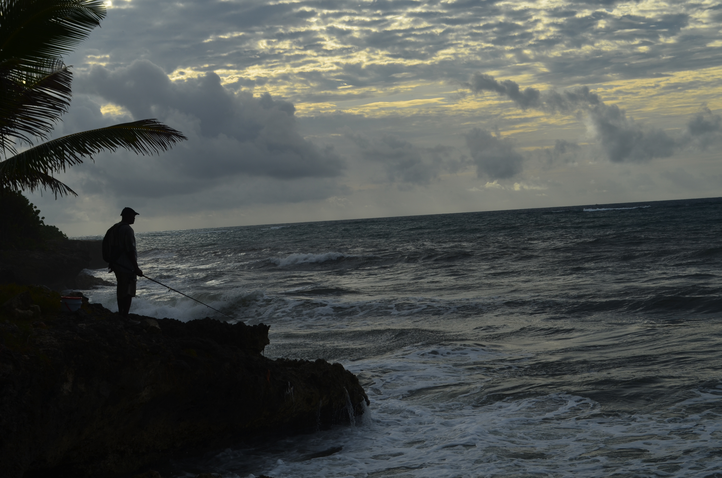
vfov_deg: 19.6
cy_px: 239
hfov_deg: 29.3
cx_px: 361
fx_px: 1381
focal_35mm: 69
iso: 100
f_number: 9
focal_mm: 46
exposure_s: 1/320
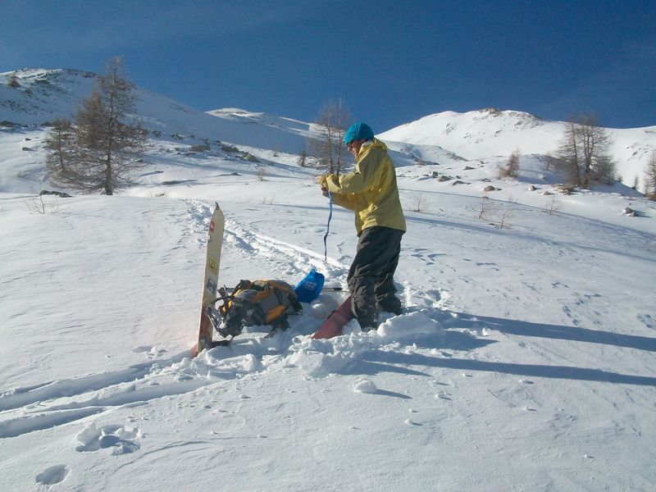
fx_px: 644
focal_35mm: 34
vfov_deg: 41.8
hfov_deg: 54.0
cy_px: 246
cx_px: 328
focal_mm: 5.7
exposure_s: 1/1000
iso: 80
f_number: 5.5
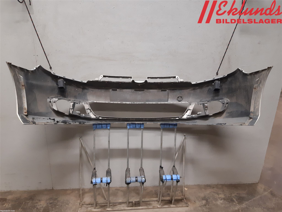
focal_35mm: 26
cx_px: 141
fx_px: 212
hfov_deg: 67.3
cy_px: 106
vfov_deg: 53.1
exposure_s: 1/50
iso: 200
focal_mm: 3.93
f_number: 1.7
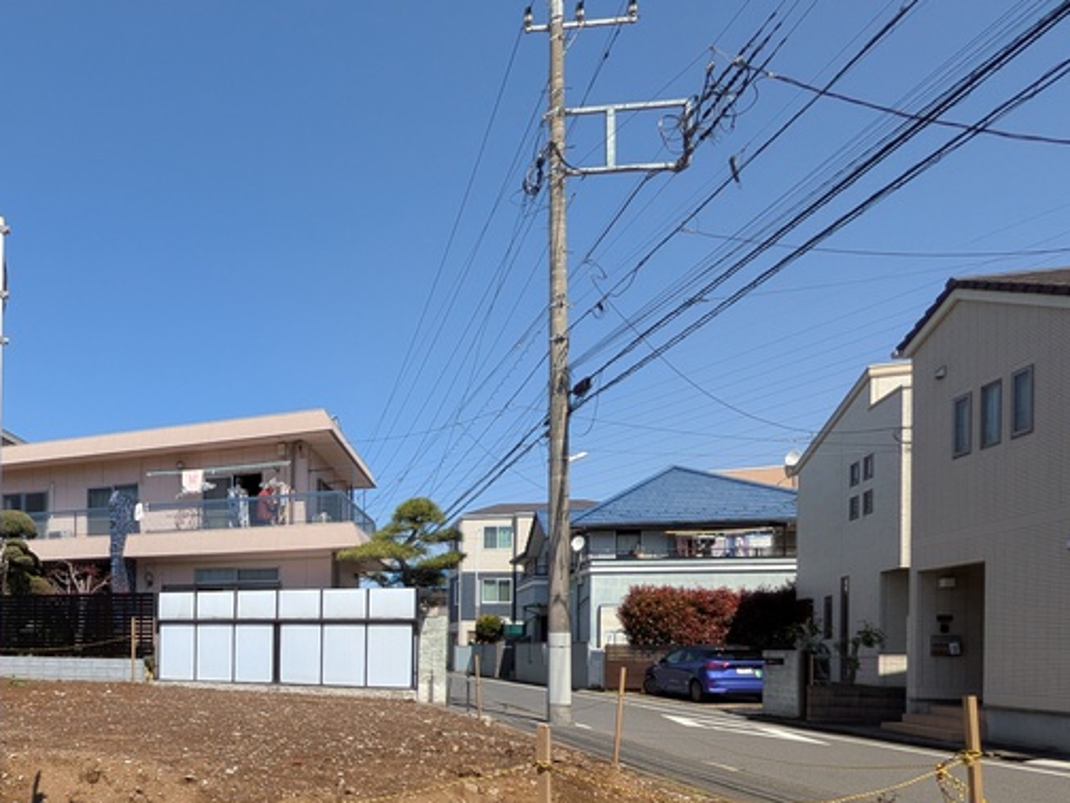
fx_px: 773
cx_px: 146
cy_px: 651
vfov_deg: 51.2
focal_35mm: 25
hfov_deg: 60.8
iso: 43
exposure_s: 1/1923
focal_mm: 1.83
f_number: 2.2
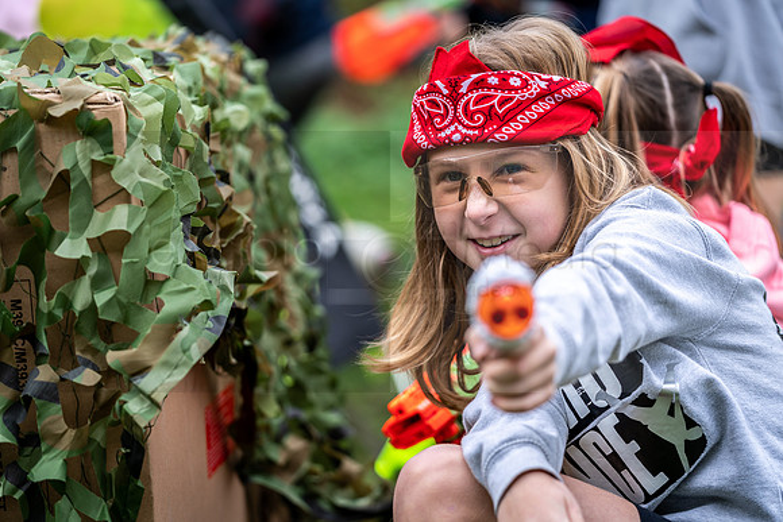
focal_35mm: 124
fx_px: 2698
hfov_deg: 16.5
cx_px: 392
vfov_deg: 11.1
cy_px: 261
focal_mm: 124
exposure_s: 1/160
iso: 100
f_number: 2.8
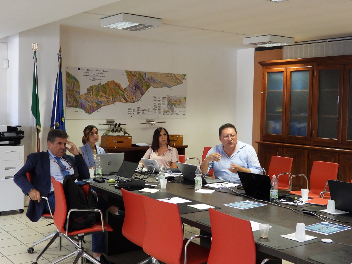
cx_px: 176
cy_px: 132
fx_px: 478
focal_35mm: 47
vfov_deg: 30.9
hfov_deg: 40.4
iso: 400
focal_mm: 8.5
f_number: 3.2
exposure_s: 1/20
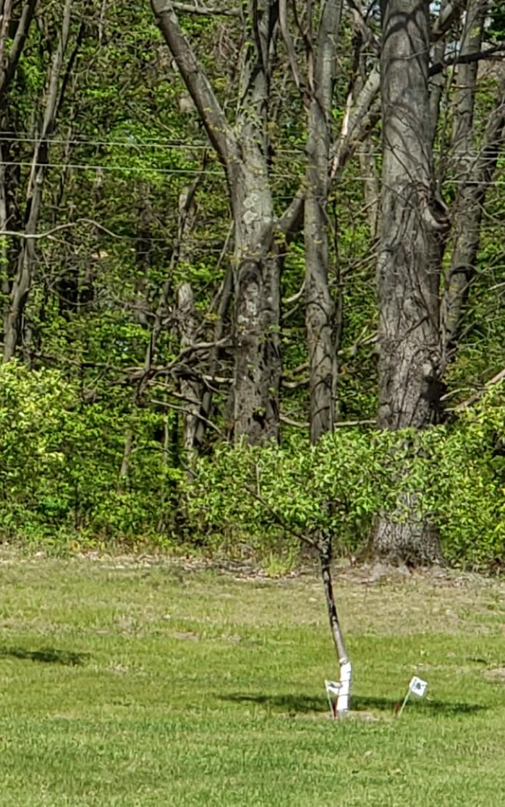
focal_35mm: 148
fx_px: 3259
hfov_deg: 8.8
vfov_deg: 14.1
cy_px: 361
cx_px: -65
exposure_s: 1/594
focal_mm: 6
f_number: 2.4
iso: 32
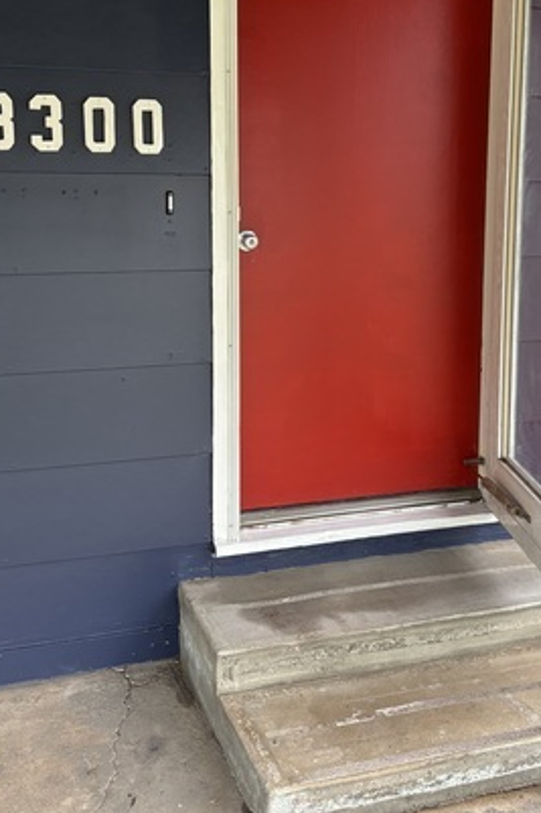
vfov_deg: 43.2
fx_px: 1015
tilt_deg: -8.7
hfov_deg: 29.8
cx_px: 320
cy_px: 291
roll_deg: -1.0
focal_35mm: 45
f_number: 1.6
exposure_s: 1/60
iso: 200
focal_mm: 5.96
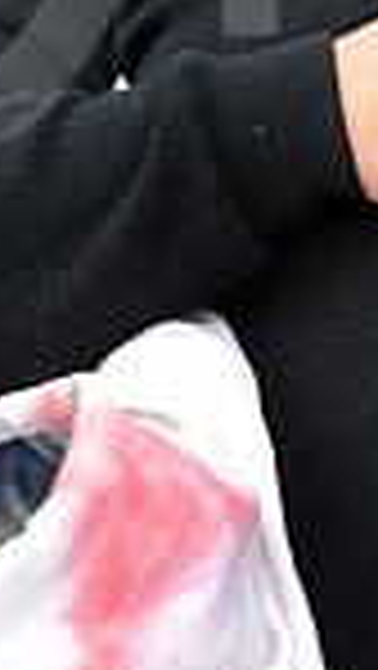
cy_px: -119
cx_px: 585
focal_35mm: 982
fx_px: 17468
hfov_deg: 1.2
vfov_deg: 2.2
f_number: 4
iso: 400
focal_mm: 240
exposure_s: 1/320
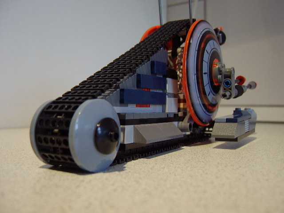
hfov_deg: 58.4
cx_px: 142
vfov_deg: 45.4
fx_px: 254
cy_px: 106
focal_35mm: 31
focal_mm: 8.13
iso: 100
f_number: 2.7
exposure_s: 1/18
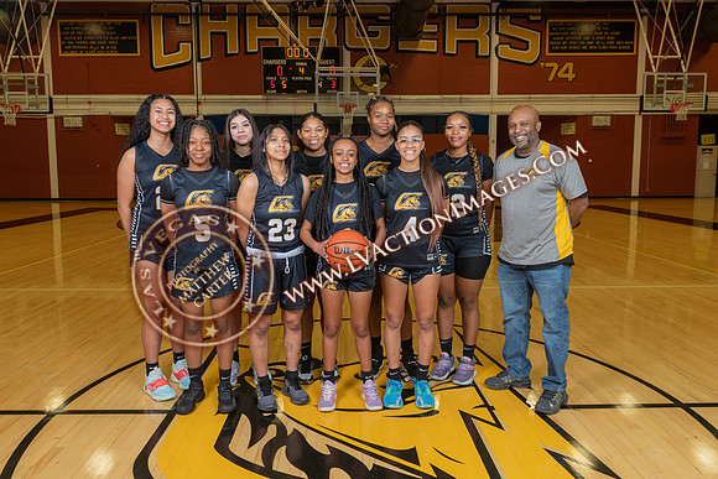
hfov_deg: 68.3
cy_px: 223
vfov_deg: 48.7
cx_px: 347
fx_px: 529
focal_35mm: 27
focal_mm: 24
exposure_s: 1/50
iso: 250
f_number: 7.1
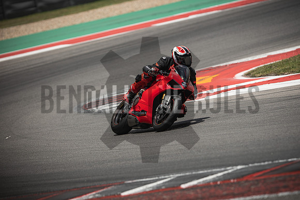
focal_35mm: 300
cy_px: 100
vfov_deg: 4.6
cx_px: 150
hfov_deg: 6.9
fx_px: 2500
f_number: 2.8
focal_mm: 200
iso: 125
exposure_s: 1/2000
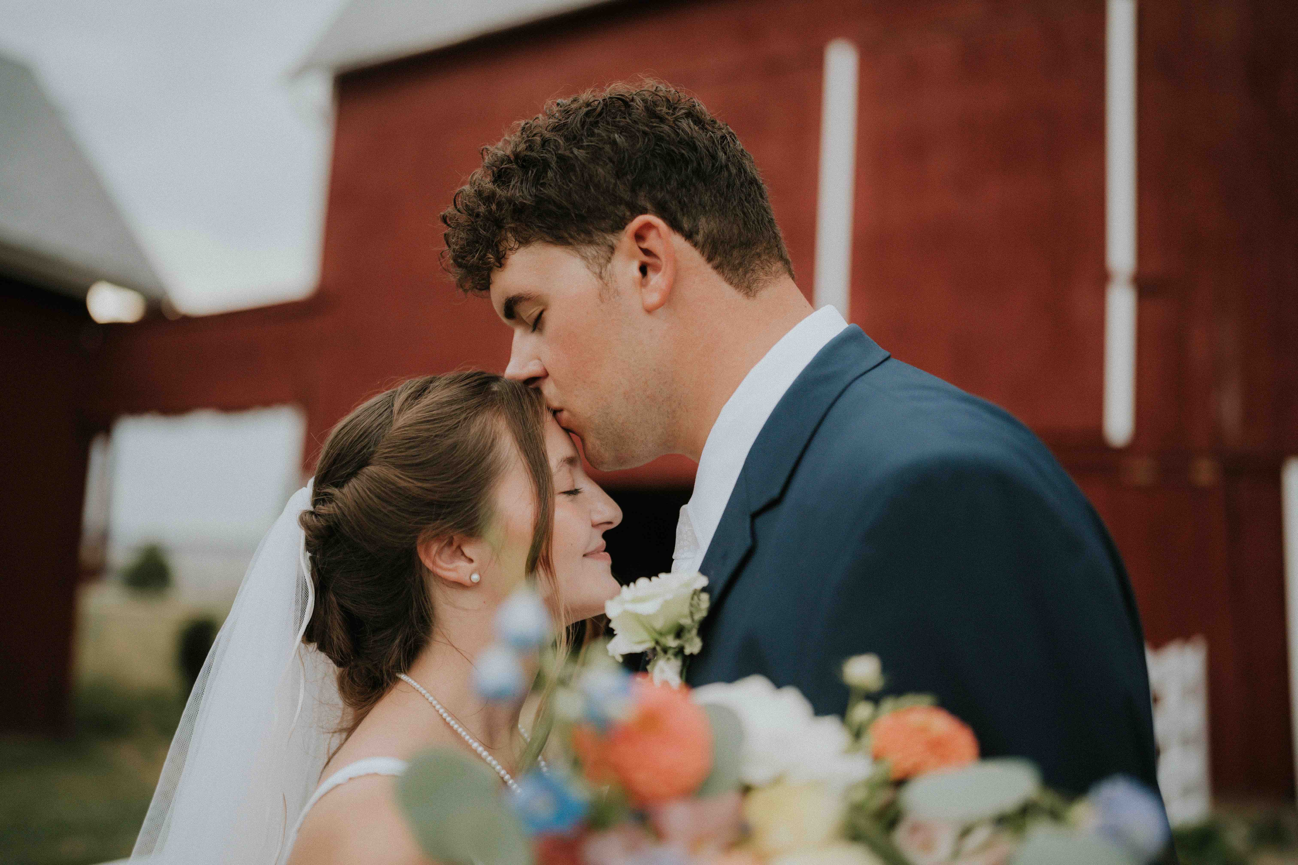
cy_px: 432
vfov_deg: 37.9
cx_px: 649
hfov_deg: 54.4
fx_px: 1262
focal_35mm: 35
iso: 500
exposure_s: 1/4000
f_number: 1.2
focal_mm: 35
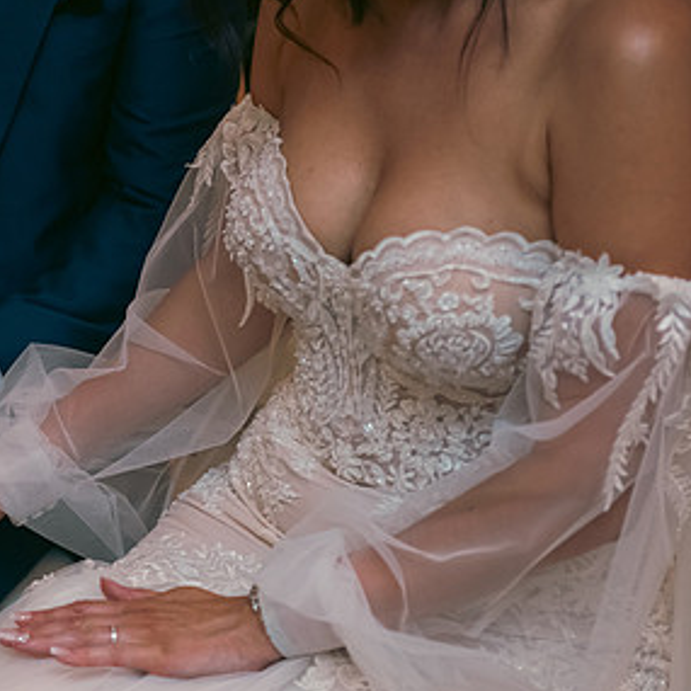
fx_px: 2733
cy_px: 457
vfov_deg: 14.4
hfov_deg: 14.2
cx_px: 19
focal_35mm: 121
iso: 800
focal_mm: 70
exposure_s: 1/160
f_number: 3.5
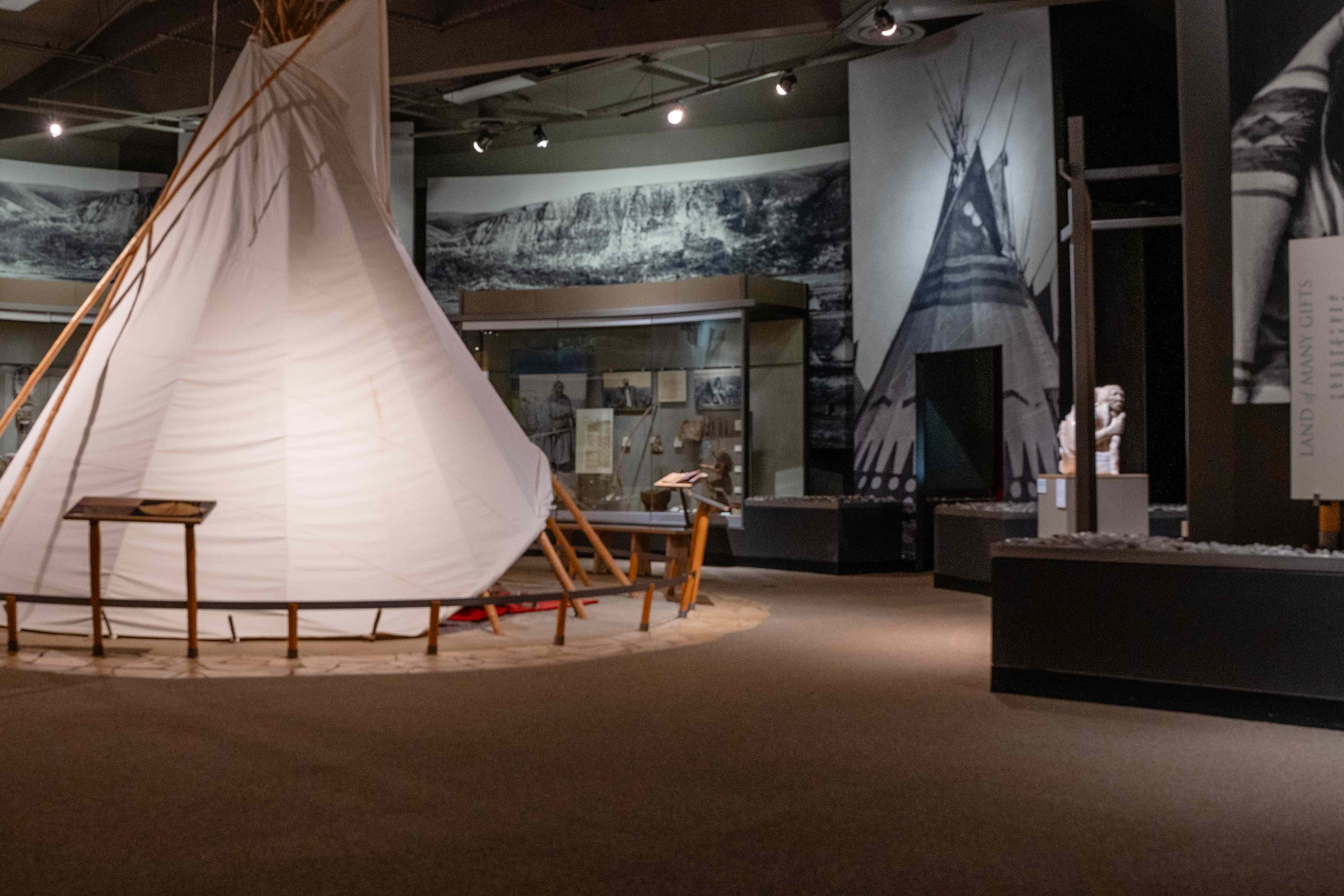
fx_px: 1381
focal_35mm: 37
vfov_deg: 35.9
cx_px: 470
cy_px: 402
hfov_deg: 51.1
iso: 800
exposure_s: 1/20
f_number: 4.5
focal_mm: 24
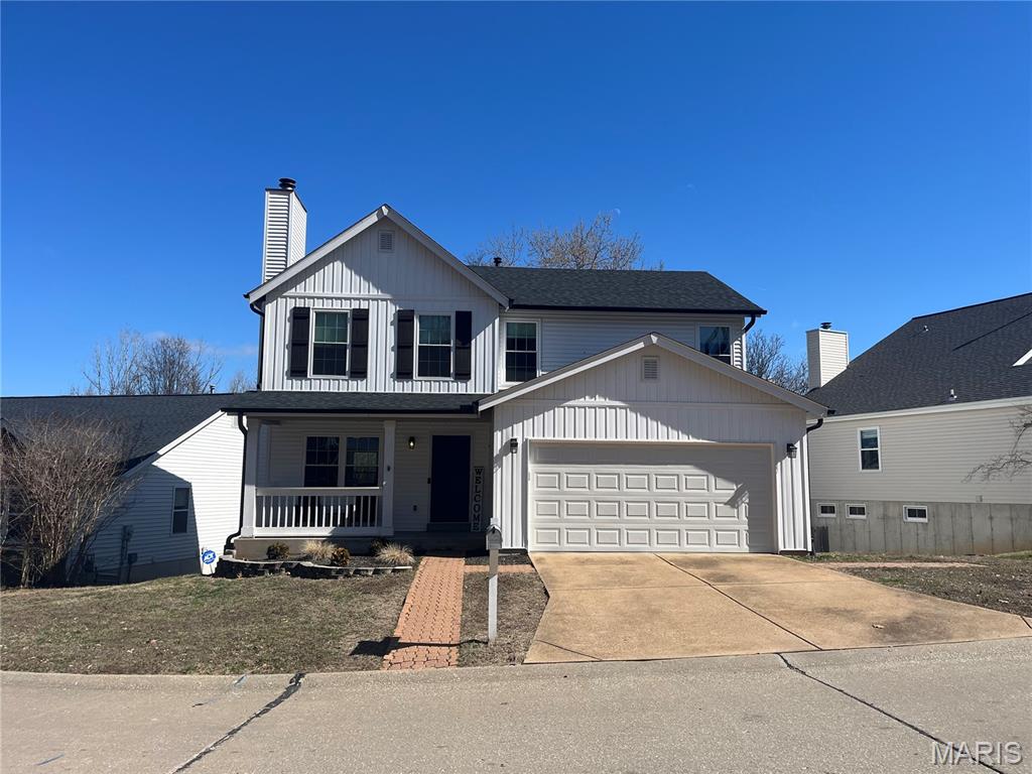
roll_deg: +0.8
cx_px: 516
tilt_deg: +8.5
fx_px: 775
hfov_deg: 67.3
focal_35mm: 26
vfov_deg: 53.1
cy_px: 387
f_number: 1.6
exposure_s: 1/4149
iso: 50
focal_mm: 5.1
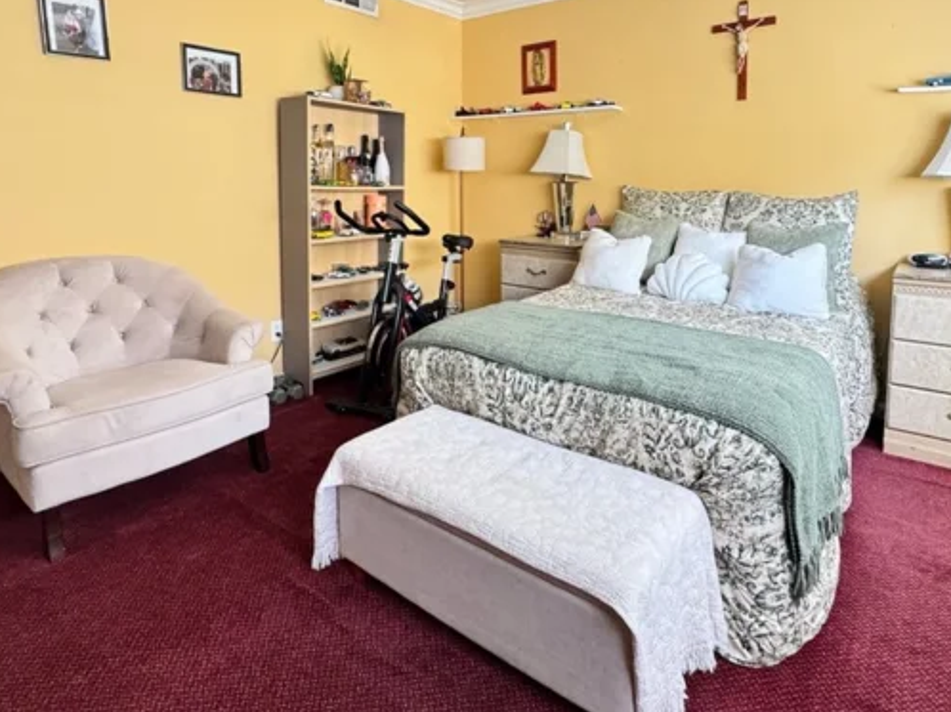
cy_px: 239
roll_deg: -1.1
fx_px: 577
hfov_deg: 78.7
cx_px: 534
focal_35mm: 21
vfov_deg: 61.9
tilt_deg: -6.1
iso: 320
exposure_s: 1/77
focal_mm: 2.22
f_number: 2.2
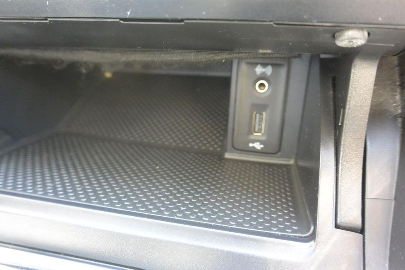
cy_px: 140
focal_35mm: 28
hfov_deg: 65.5
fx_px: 315
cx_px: 205
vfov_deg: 46.4
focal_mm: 10
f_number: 3.5
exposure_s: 1/30
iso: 1100
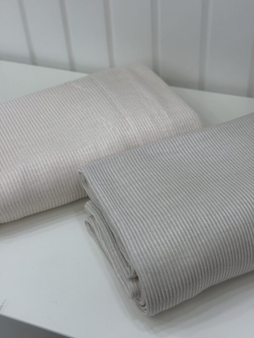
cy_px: 169
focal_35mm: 48
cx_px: 127
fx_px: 470
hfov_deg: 30.3
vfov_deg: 39.7
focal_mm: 6.76
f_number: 1.78
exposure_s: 1/194
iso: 50
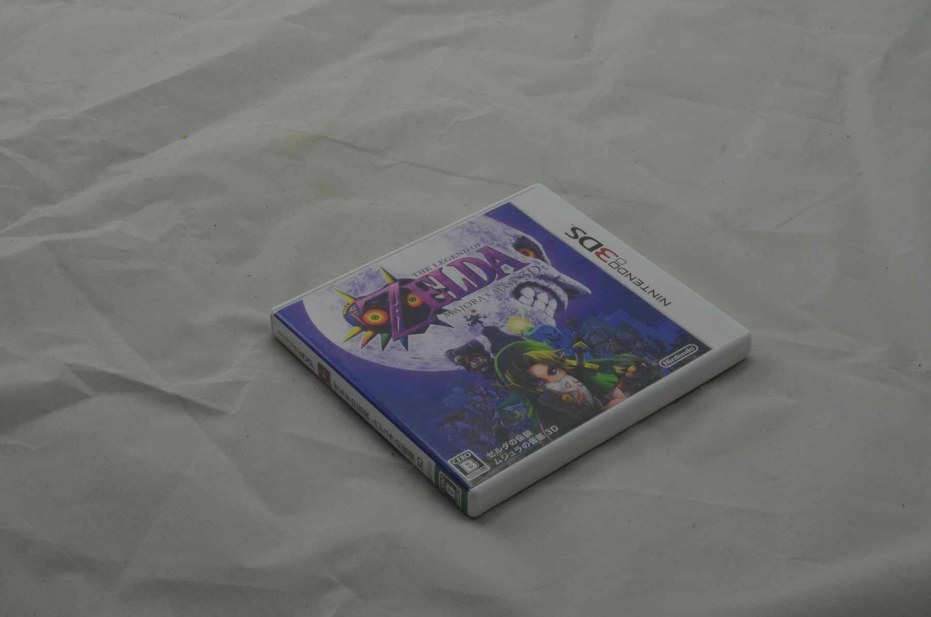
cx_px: 466
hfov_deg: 33.5
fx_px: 1549
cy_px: 308
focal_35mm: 60
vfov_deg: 22.5
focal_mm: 40
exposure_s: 1/4
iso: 100
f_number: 20
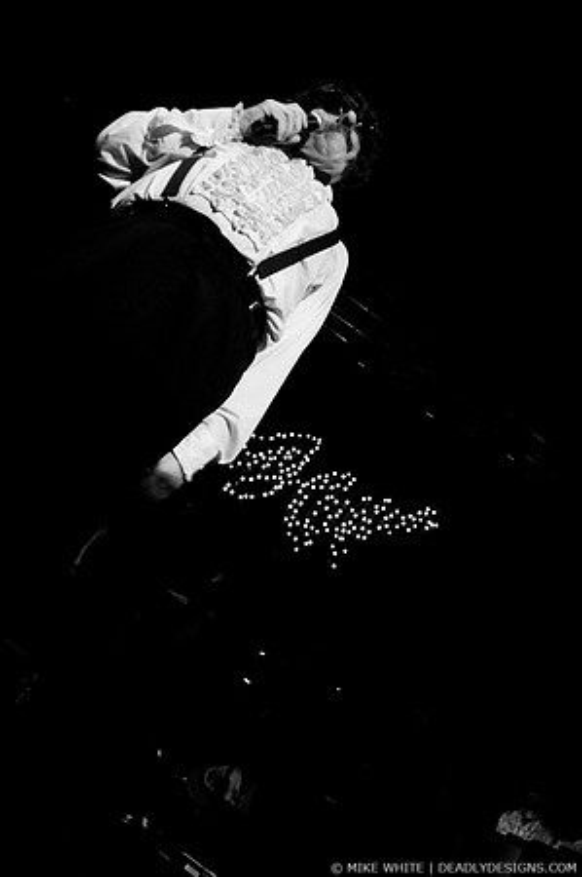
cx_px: 291
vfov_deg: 62.0
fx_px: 729
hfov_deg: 43.5
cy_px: 438
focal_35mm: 30
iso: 640
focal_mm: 20
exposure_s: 1/160
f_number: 2.8
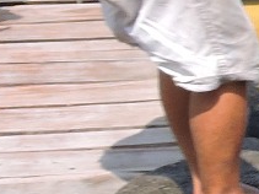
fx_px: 1391
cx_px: 944
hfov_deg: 7.9
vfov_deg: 8.0
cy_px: 71
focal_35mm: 186
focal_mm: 4.3
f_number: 3.3
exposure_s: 1/640
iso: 100
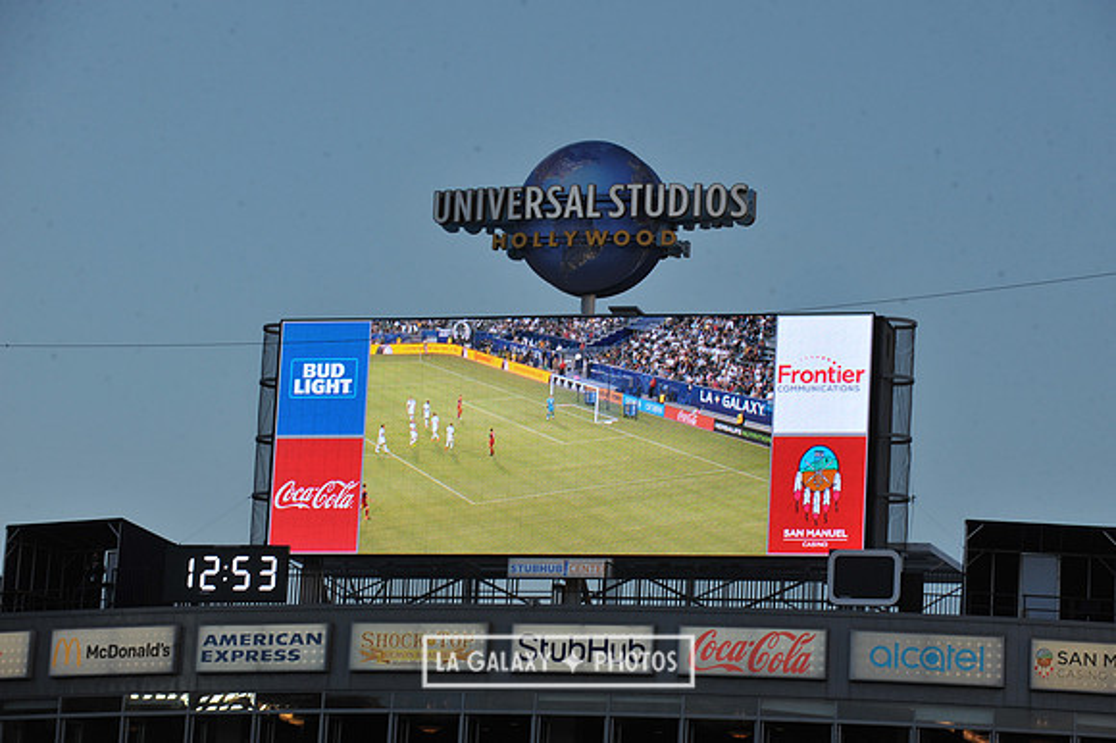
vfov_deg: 8.8
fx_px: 4802
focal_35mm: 155
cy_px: 372
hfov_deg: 13.3
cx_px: 558
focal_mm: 155
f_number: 10
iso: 800
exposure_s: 1/400
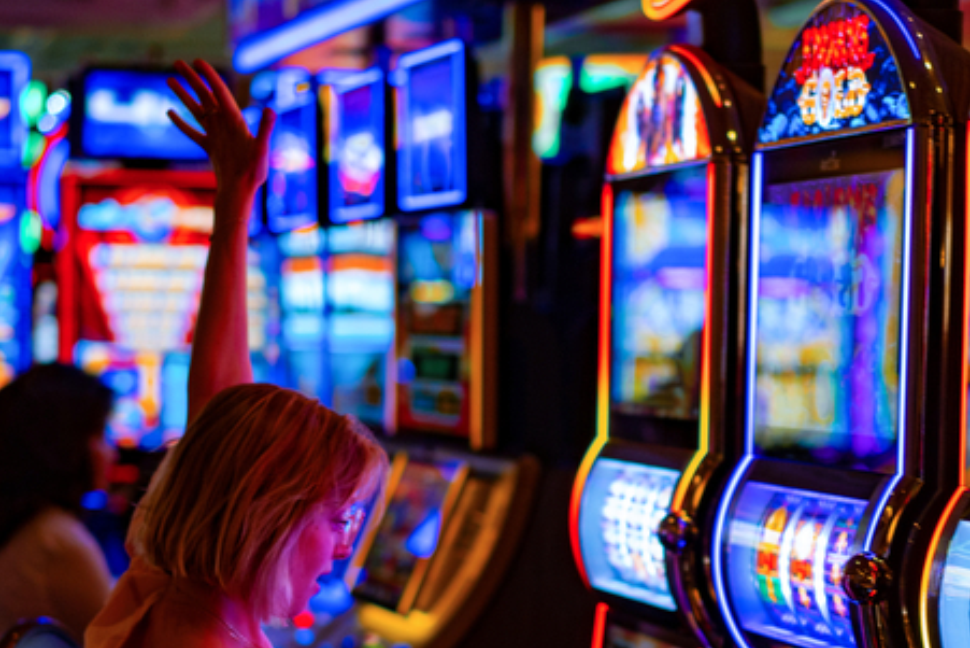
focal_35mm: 122
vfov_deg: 11.2
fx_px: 3288
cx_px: 510
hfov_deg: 16.8
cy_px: 608
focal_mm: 55
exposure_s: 1/160
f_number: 1.8
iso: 400
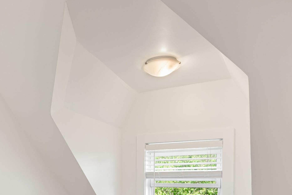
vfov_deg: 33.8
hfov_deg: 51.4
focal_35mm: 36
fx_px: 293
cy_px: 192
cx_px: 85
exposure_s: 1/100
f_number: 5
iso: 320
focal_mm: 16.5
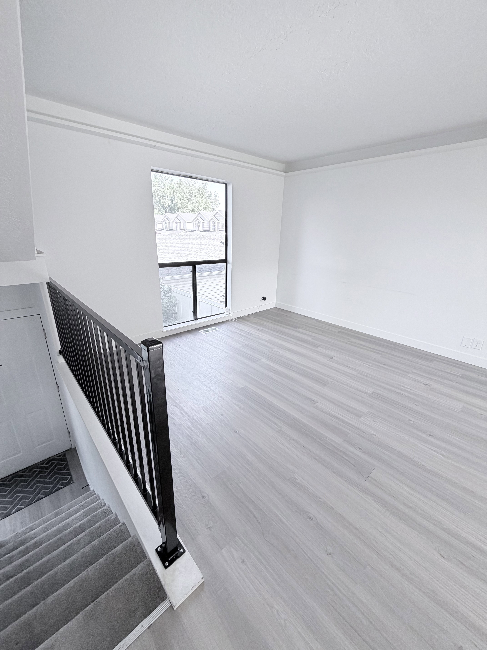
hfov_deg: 85.7
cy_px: 325
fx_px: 263
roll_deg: -0.6
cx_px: 244
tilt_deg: -20.8
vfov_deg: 102.1
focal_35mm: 14
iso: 125
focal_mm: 2.22
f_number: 2.2
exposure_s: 1/120
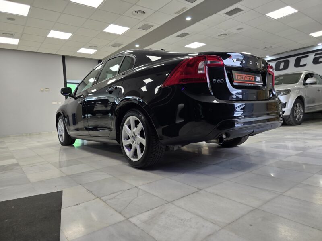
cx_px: 161
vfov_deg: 58.9
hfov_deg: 73.9
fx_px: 214
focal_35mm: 23
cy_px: 120
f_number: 1.7
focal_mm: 6.3
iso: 50
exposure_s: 1/100
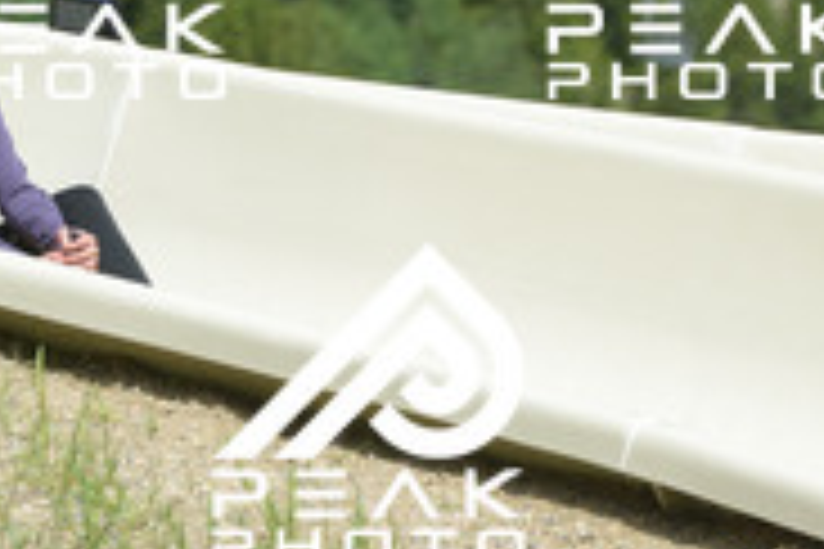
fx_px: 9750
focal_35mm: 426
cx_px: 387
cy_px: 376
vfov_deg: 3.2
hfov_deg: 4.8
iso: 180
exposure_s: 1/640
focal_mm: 195
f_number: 6.3
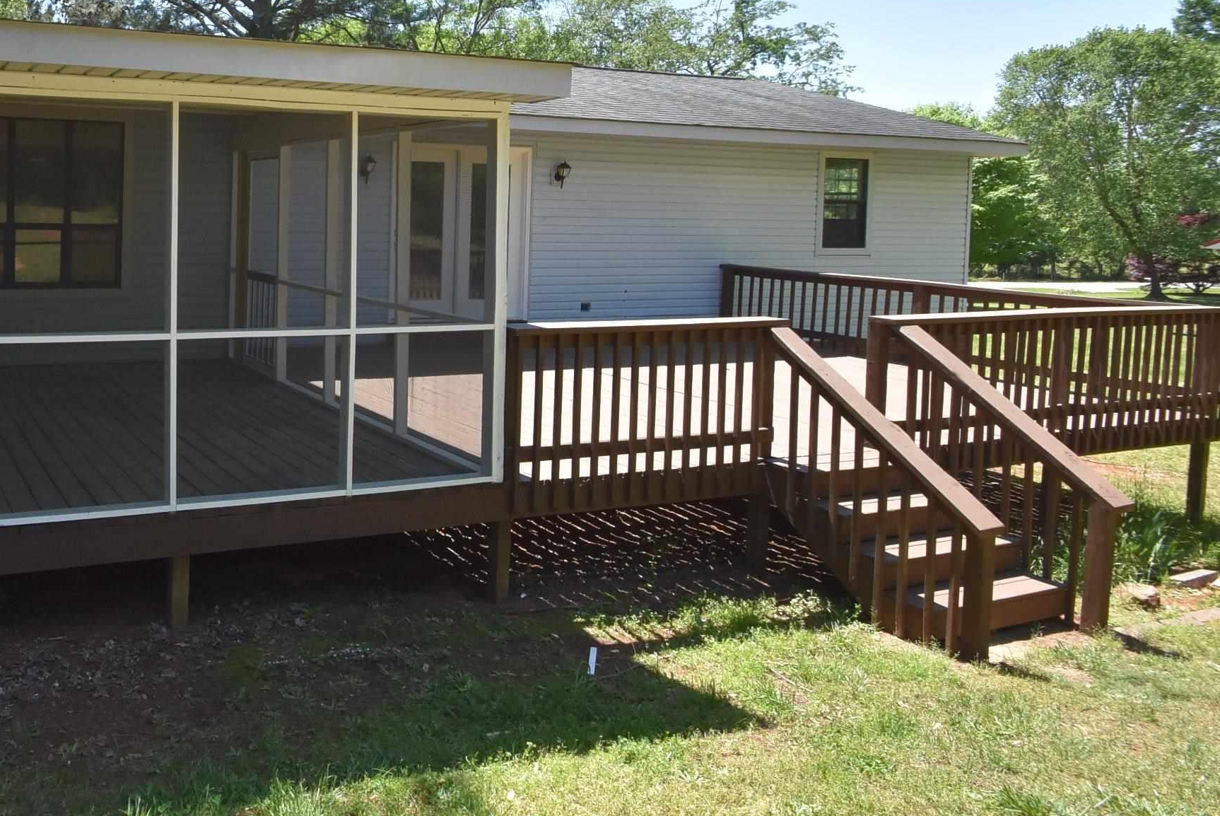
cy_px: 235
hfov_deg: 62.9
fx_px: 882
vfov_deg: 48.3
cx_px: 230
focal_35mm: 26
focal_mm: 10
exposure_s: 1/500
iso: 1000
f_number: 11
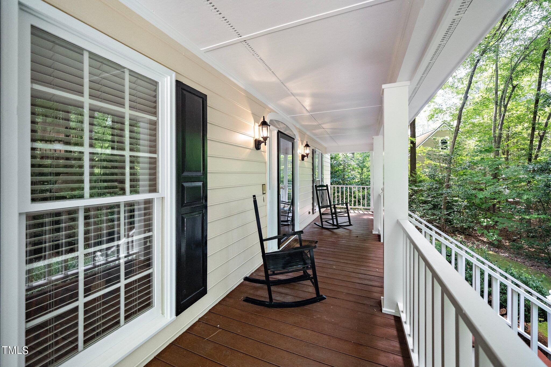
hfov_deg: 104.3
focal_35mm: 14
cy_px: 184
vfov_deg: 81.2
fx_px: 214
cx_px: 276
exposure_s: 1/160
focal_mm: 14
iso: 2500
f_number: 4
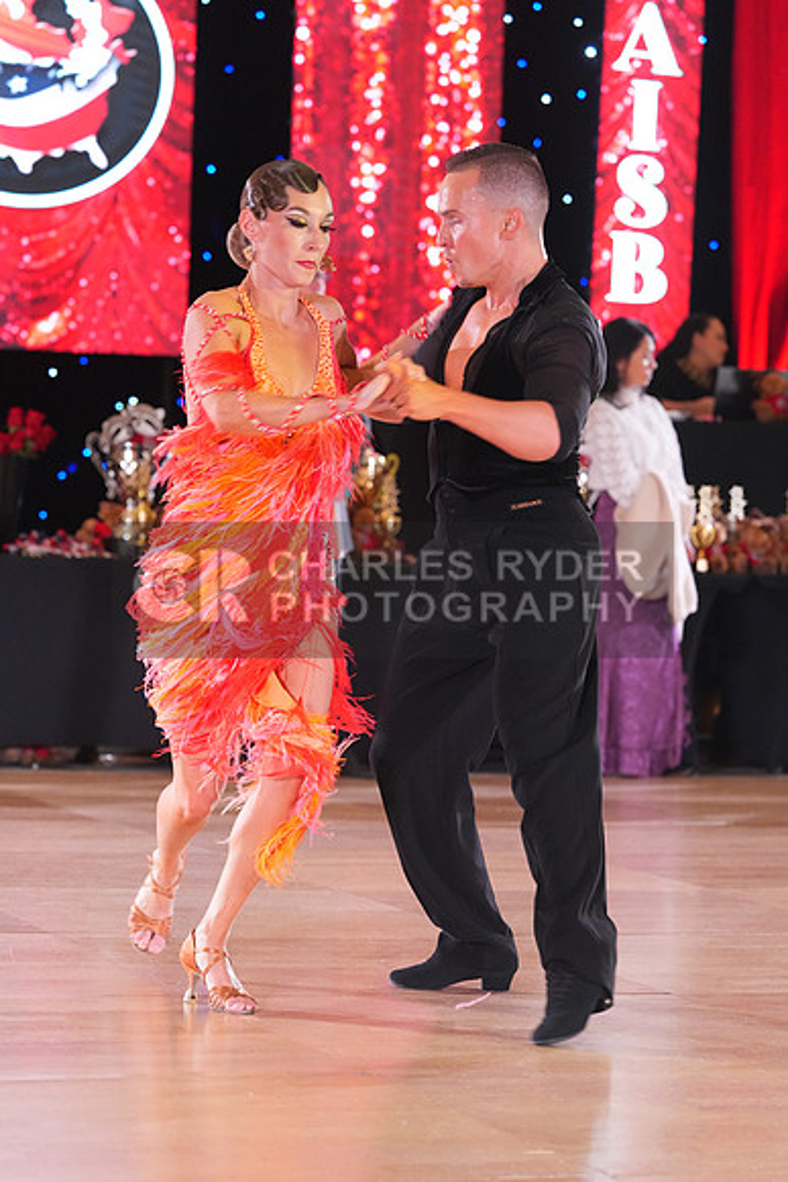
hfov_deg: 11.8
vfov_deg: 17.6
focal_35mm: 116
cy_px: 591
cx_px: 394
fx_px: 3806
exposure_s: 1/250
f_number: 4.5
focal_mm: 116
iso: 5000
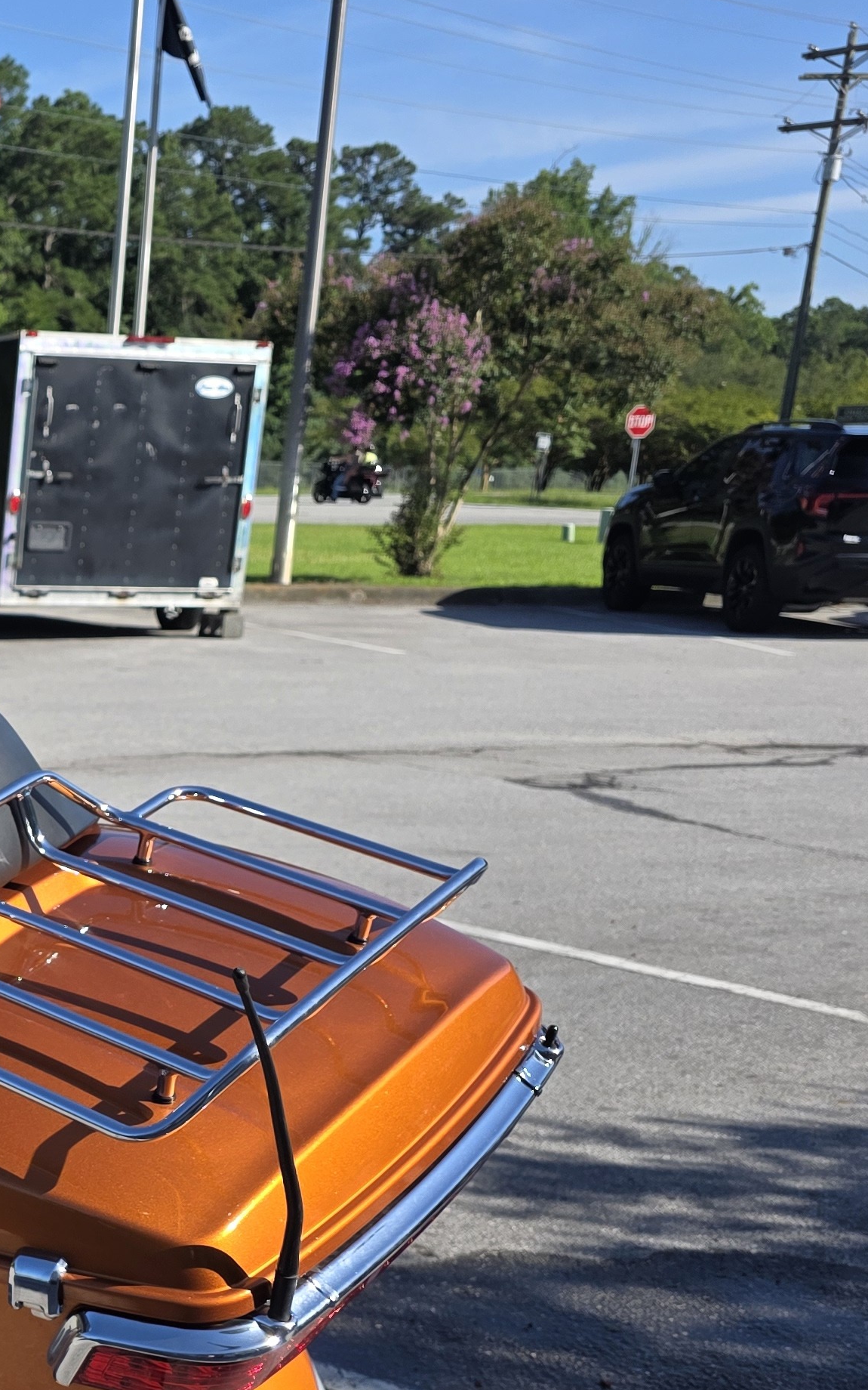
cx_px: -418
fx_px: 2006
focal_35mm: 53
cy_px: 1101
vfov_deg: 36.9
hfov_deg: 20.9
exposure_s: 1/4057
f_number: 1.7
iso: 80
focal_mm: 6.3
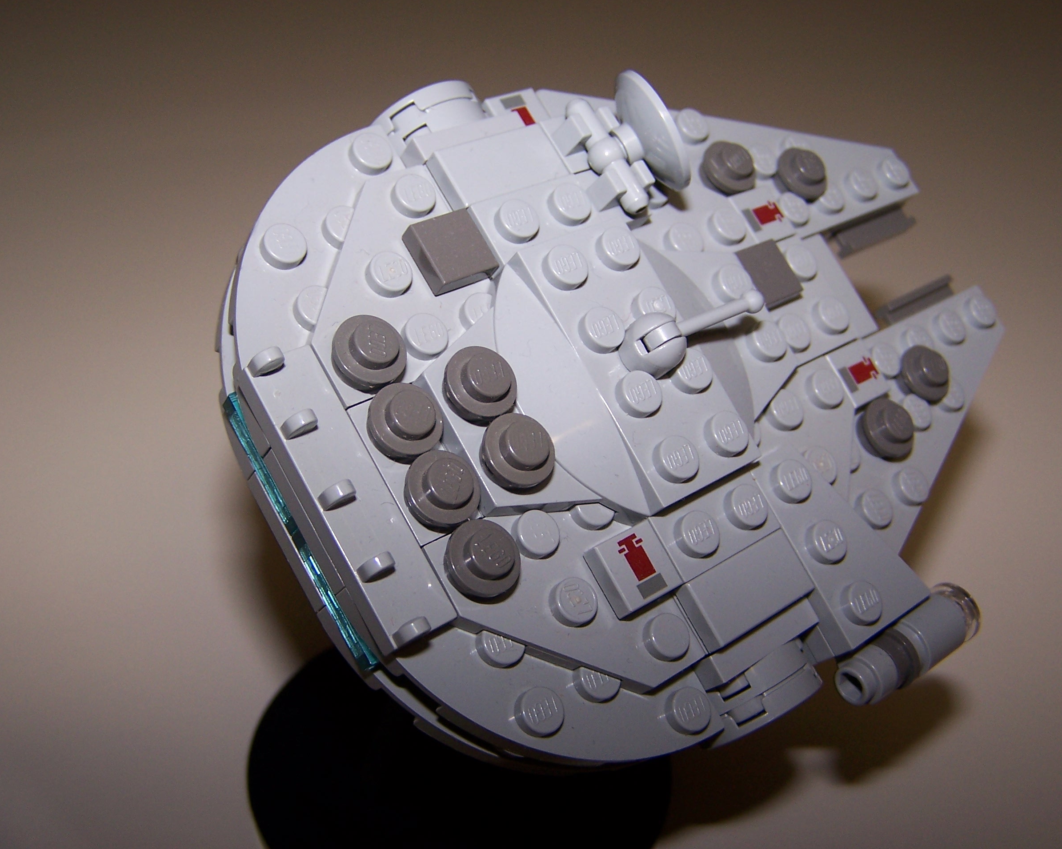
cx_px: 499
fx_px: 1257
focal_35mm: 40
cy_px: 425
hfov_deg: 45.8
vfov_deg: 37.3
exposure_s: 1/60
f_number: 2.8
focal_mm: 6.3
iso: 80
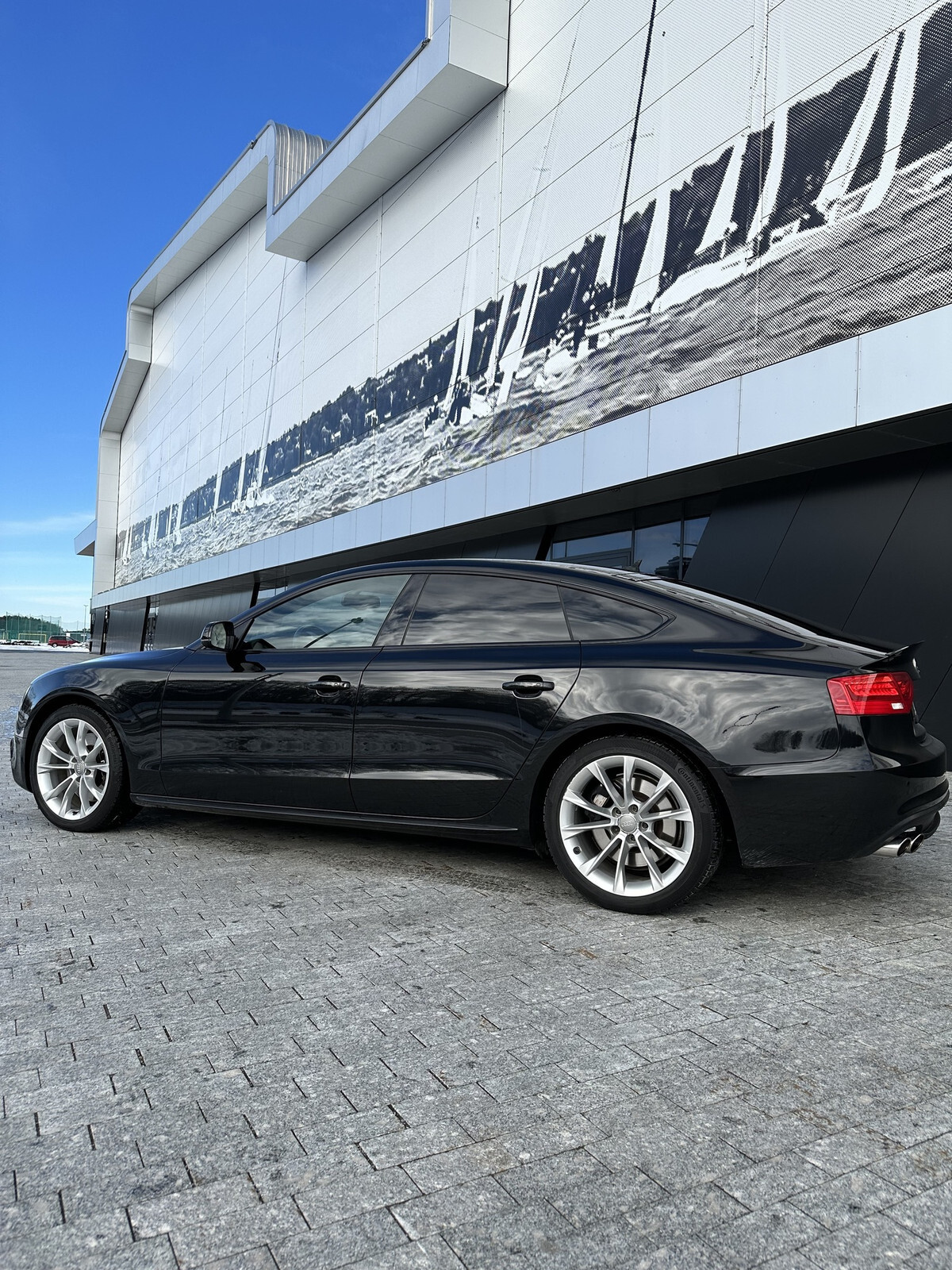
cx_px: 476
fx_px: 880
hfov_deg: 56.8
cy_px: 635
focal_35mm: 24
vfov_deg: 71.6
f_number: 1.78
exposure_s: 1/3472
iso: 80
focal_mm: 6.86
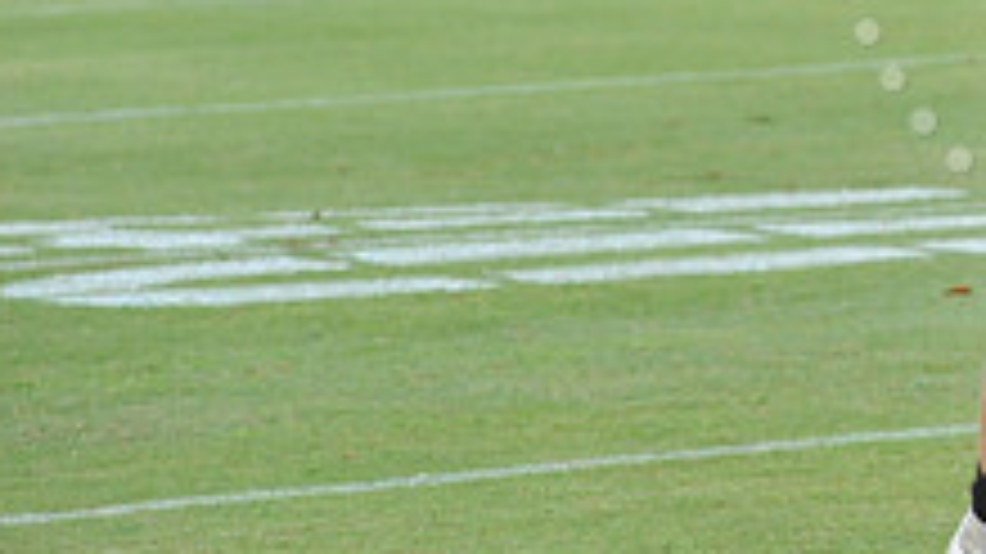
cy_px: -149
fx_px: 12310
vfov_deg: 2.6
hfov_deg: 4.6
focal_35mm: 471
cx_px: 1247
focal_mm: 170
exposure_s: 1/250
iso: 4000
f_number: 5.6
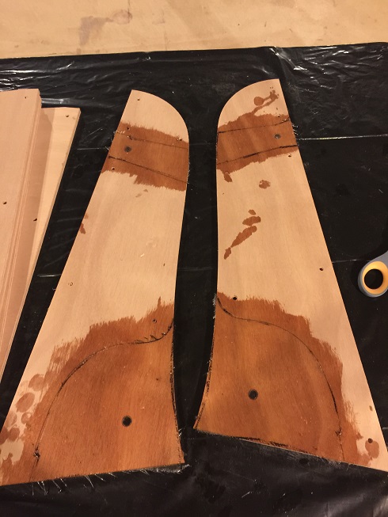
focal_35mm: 29
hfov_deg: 48.2
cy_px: 258
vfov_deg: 61.7
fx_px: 433
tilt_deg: -64.8
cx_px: 194
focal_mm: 4.15
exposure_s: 1/4
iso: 125
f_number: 2.2
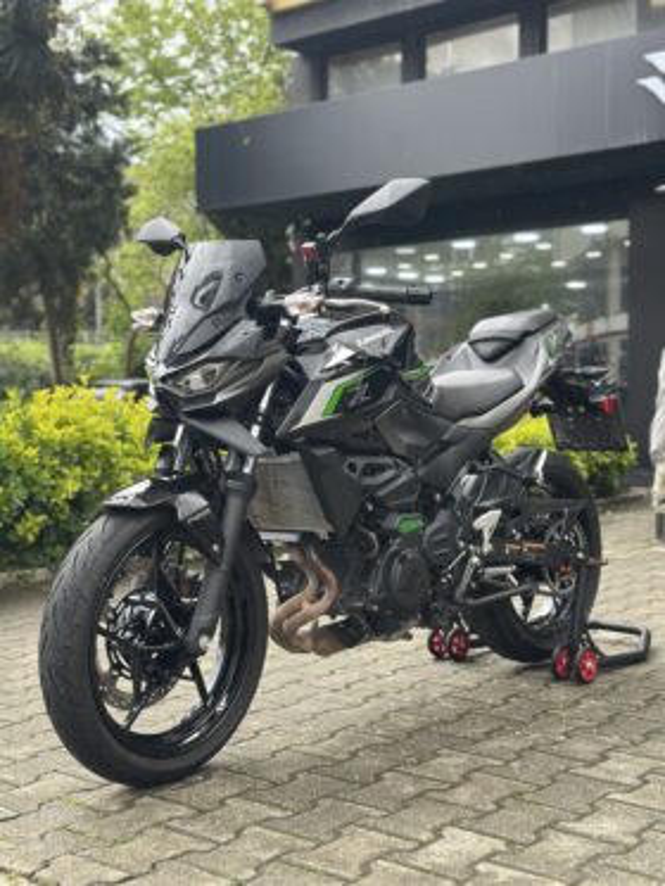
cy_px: 443
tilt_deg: -1.9
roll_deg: -0.3
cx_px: 332
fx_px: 1229
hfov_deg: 30.3
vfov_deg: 39.6
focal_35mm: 48
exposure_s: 1/373
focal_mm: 6.86
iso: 80
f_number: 1.78
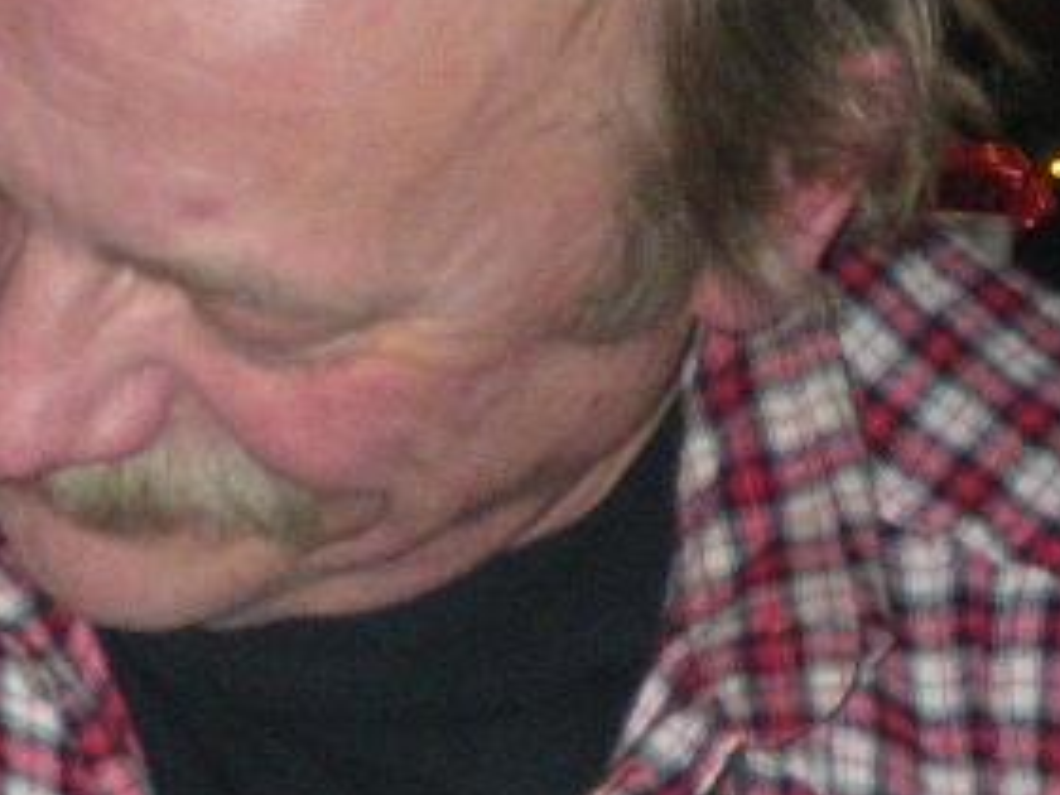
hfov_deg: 7.0
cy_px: 693
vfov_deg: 5.3
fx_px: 8635
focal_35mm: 282
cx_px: -189
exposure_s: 1/100
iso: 400
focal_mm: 13.7
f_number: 4.8
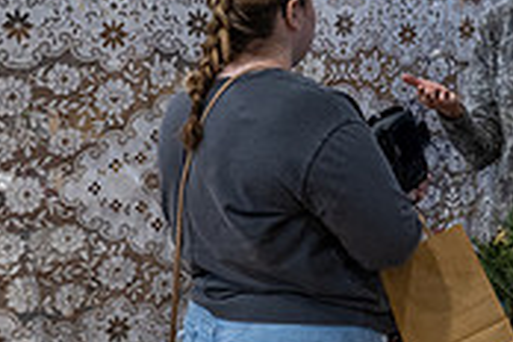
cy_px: 335
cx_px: 564
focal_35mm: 111
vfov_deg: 12.2
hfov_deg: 17.8
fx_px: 1582
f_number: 3.5
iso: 1250
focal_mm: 25
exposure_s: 1/125
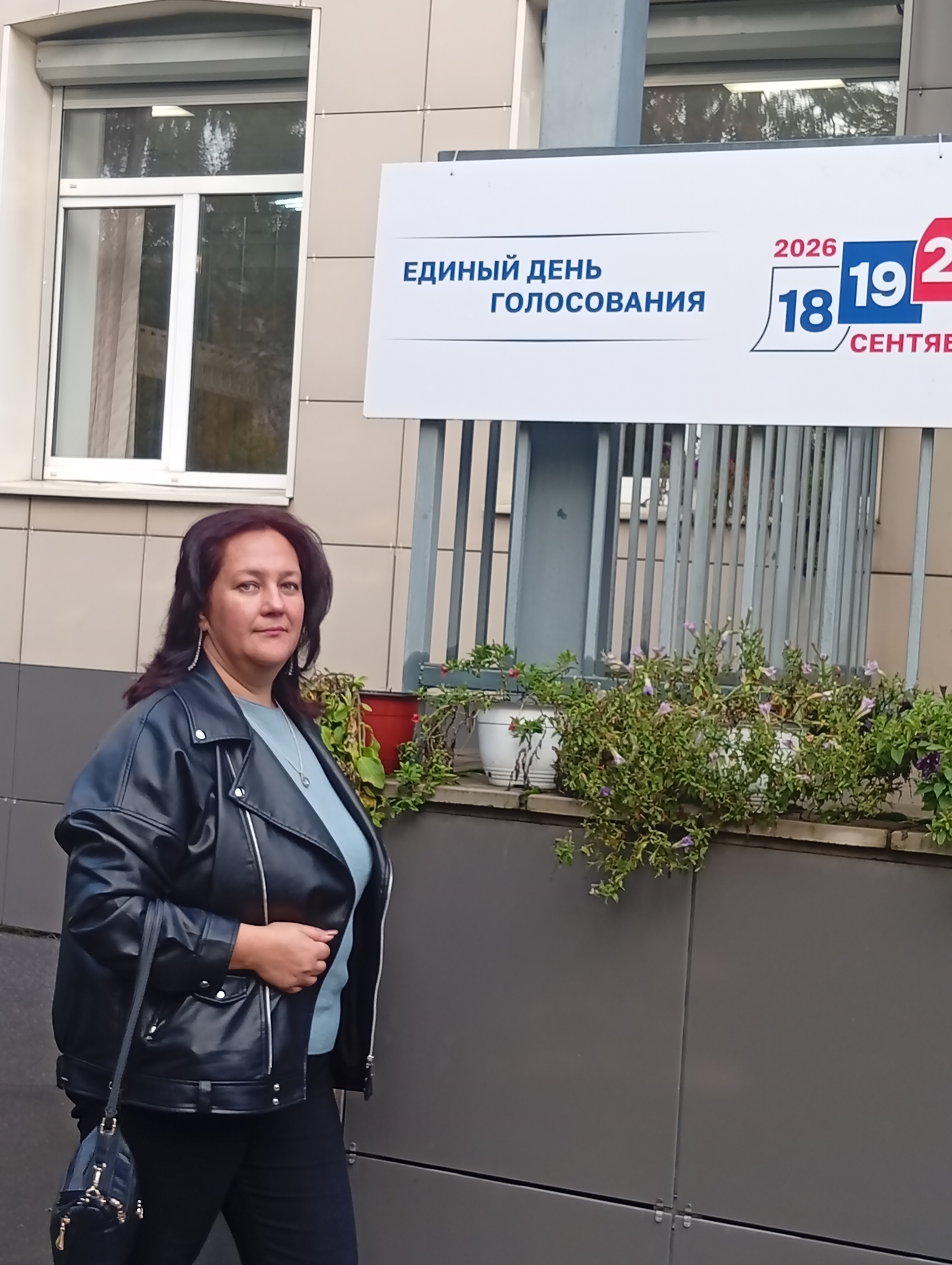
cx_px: 476
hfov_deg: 27.1
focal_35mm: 54
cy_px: 632
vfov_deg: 35.5
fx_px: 1975
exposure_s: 1/100
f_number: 1.8
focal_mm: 3.84
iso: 57
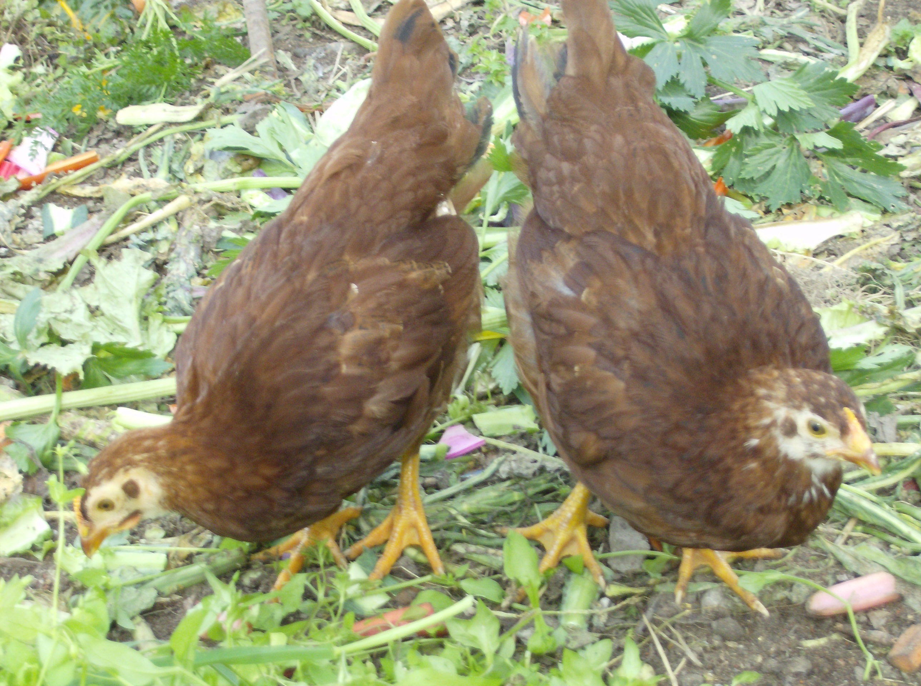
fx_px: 2894
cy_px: 343
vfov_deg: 13.5
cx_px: 460
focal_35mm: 109
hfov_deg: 18.1
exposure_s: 1/134
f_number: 4.8
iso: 177
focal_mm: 18
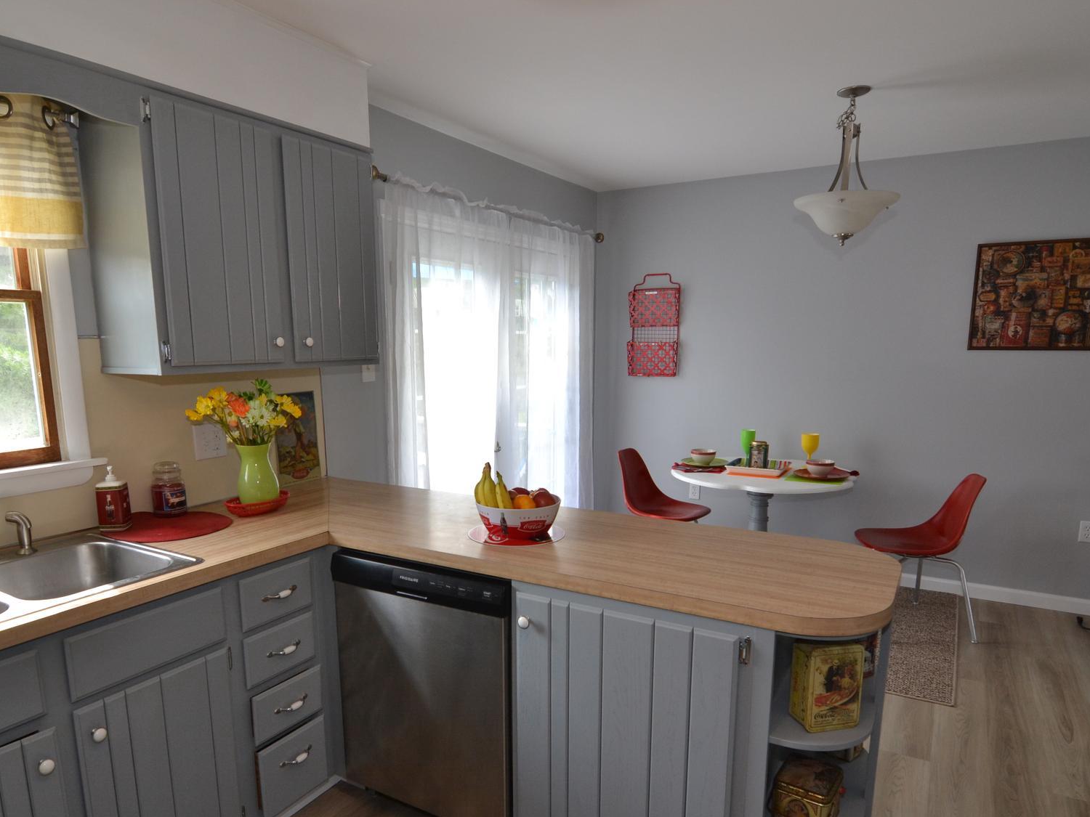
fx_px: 682
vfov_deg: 61.5
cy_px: 477
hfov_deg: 77.2
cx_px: 511
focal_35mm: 22
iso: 400
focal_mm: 11
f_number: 5.6
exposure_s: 1/125
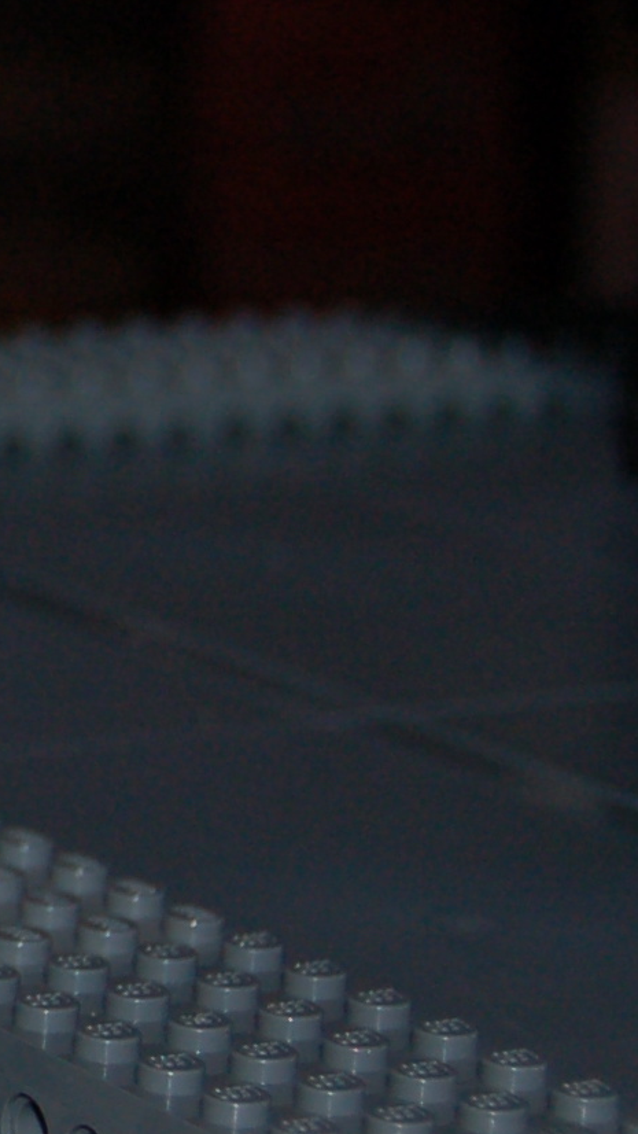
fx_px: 5500
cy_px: 448
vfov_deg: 11.8
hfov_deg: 6.3
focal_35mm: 183
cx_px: -915
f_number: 4.5
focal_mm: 32
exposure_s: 1/60
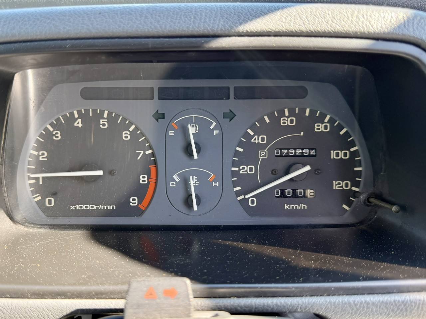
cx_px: 213
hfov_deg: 71.6
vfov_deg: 56.8
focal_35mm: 24
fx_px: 295
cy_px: 160
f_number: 1.78
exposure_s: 1/191
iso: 100
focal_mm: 6.76
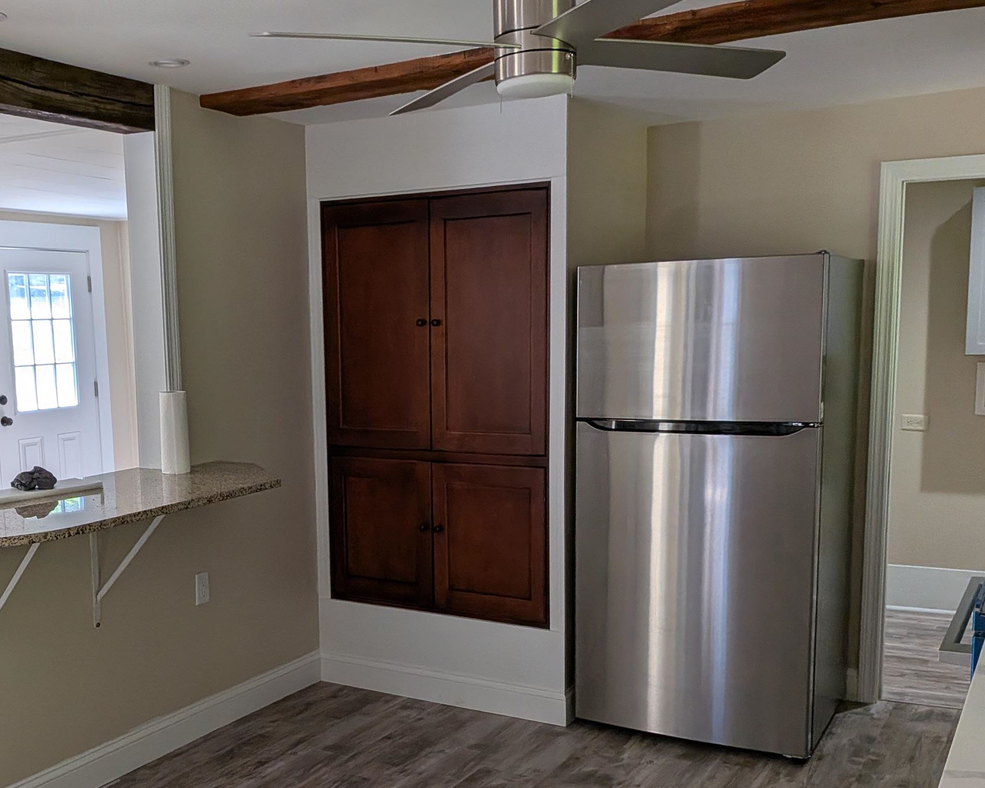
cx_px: 308
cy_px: 483
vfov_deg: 38.9
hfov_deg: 47.0
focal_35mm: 38
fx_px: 1108
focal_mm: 4.53
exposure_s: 1/453
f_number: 1.7
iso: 162
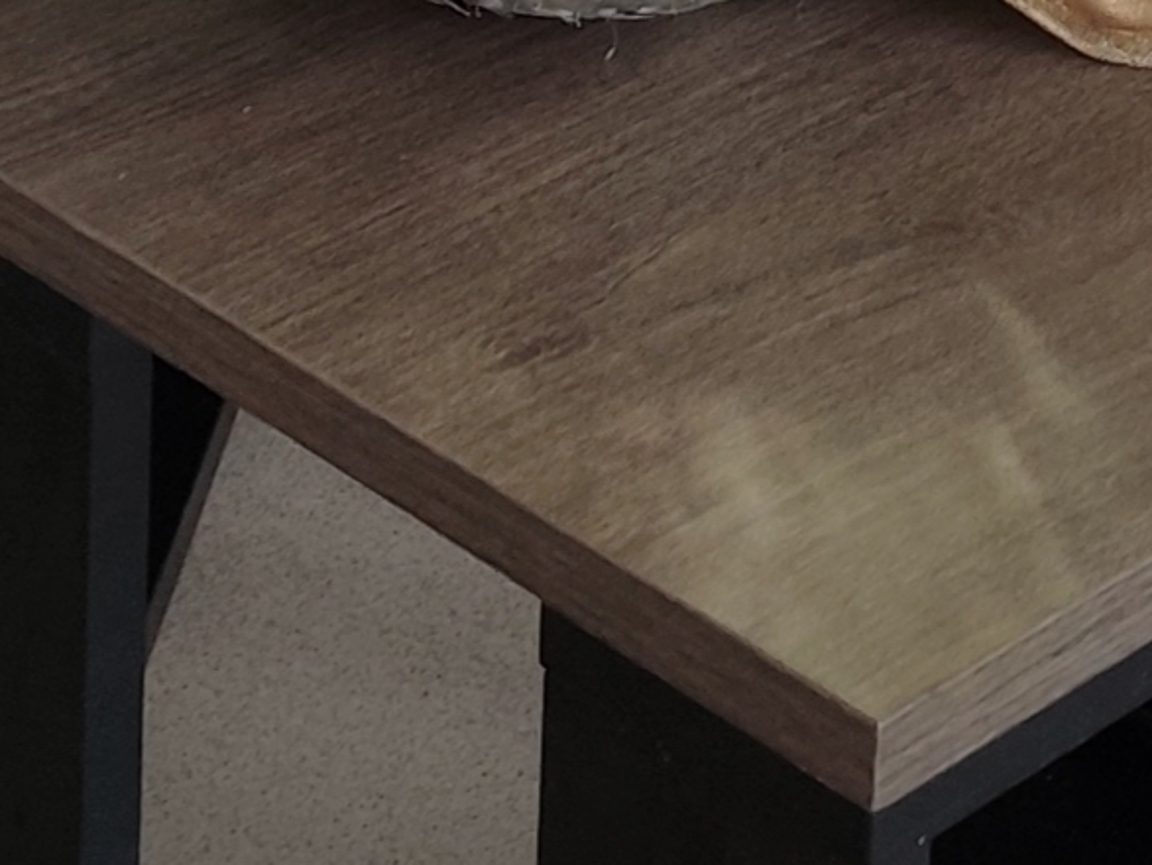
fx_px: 4694
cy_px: -1527
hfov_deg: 13.7
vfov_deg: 9.0
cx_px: -146
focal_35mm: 141
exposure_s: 1/33.6
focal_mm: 6.19
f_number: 1.65
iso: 500
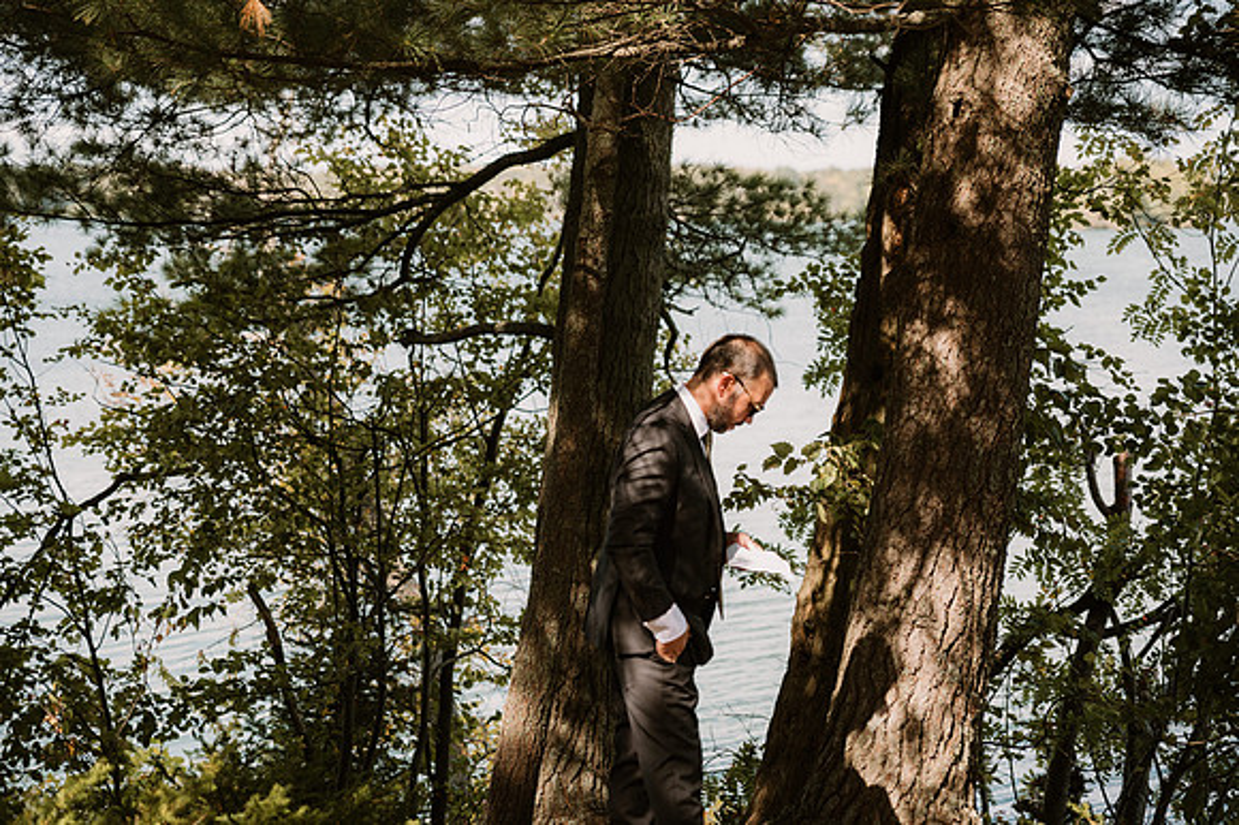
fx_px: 2408
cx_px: 620
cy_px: 412
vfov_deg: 19.4
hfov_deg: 28.9
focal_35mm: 70
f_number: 2.8
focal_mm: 70
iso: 800
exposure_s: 1/2500
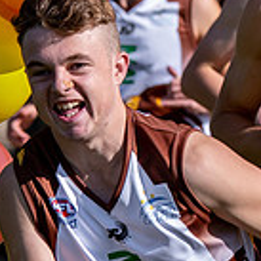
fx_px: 10083
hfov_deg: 1.5
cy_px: 268
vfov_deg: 1.5
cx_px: 230
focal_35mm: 1182
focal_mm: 120
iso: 100
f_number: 4
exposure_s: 1/1000
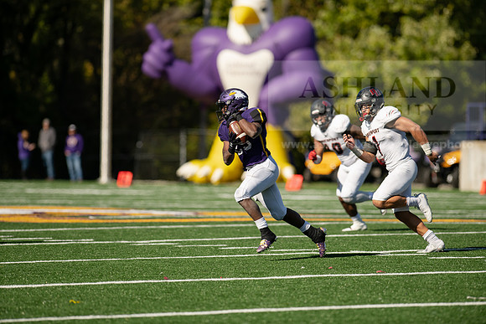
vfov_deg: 4.6
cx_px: 243
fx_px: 4051
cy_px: 162
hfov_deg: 6.9
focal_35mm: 300
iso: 125
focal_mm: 300
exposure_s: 1/2000
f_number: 3.5
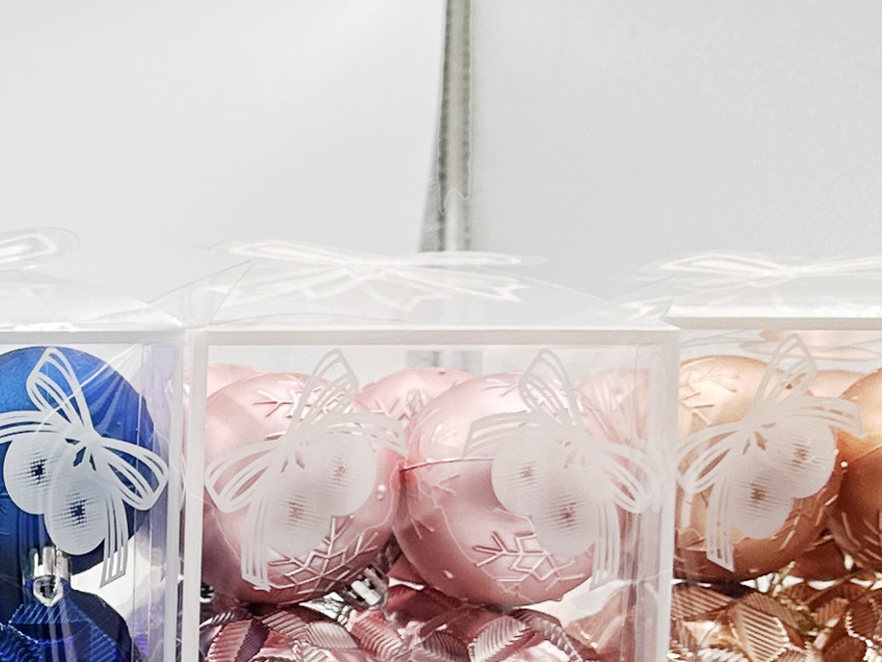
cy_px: 671
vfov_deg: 14.1
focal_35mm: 103
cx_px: -492
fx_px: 2624
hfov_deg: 17.0
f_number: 1.78
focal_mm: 6.86
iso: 80
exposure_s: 1/121
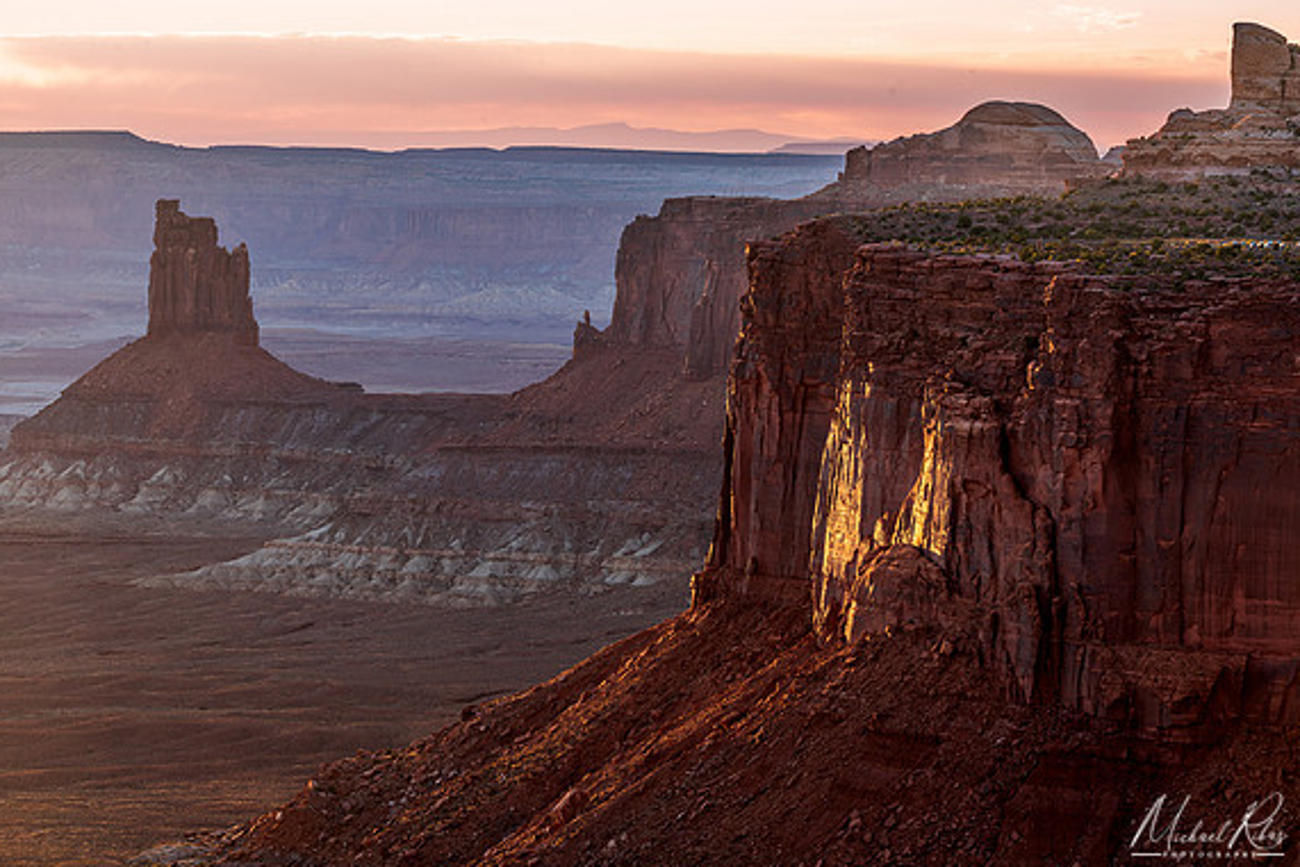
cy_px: 438
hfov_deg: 16.5
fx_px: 4479
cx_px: 649
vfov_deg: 11.1
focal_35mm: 124
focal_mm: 122
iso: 64
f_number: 13
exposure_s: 1/10
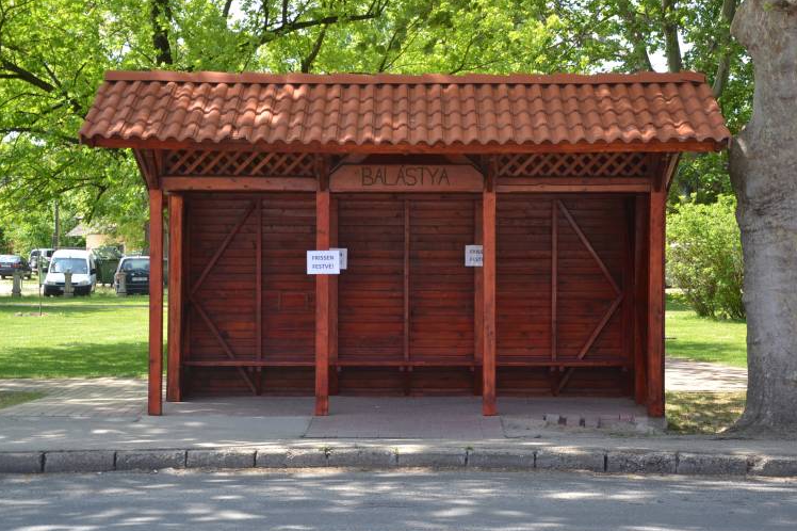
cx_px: 406
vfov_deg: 17.7
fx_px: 1704
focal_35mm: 77
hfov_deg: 26.3
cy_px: 279
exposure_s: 1/125
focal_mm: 48
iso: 140
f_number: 5.6
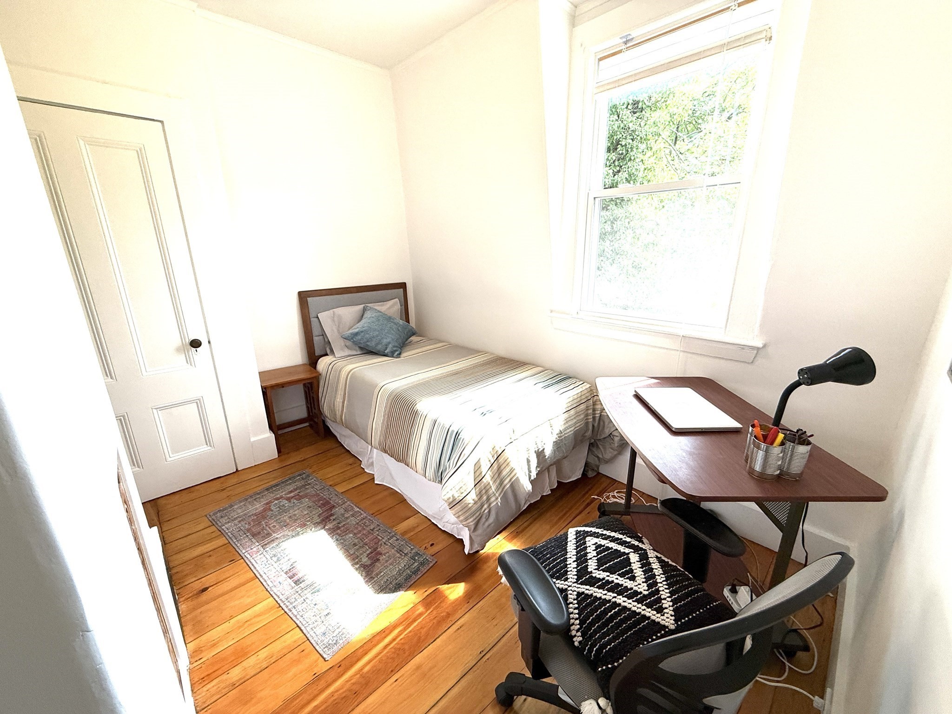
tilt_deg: -16.4
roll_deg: +0.5
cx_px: 476
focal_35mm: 14
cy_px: 357
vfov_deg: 85.7
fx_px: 385
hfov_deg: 102.1
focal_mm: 2.22
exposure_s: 1/120
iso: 100
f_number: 2.2
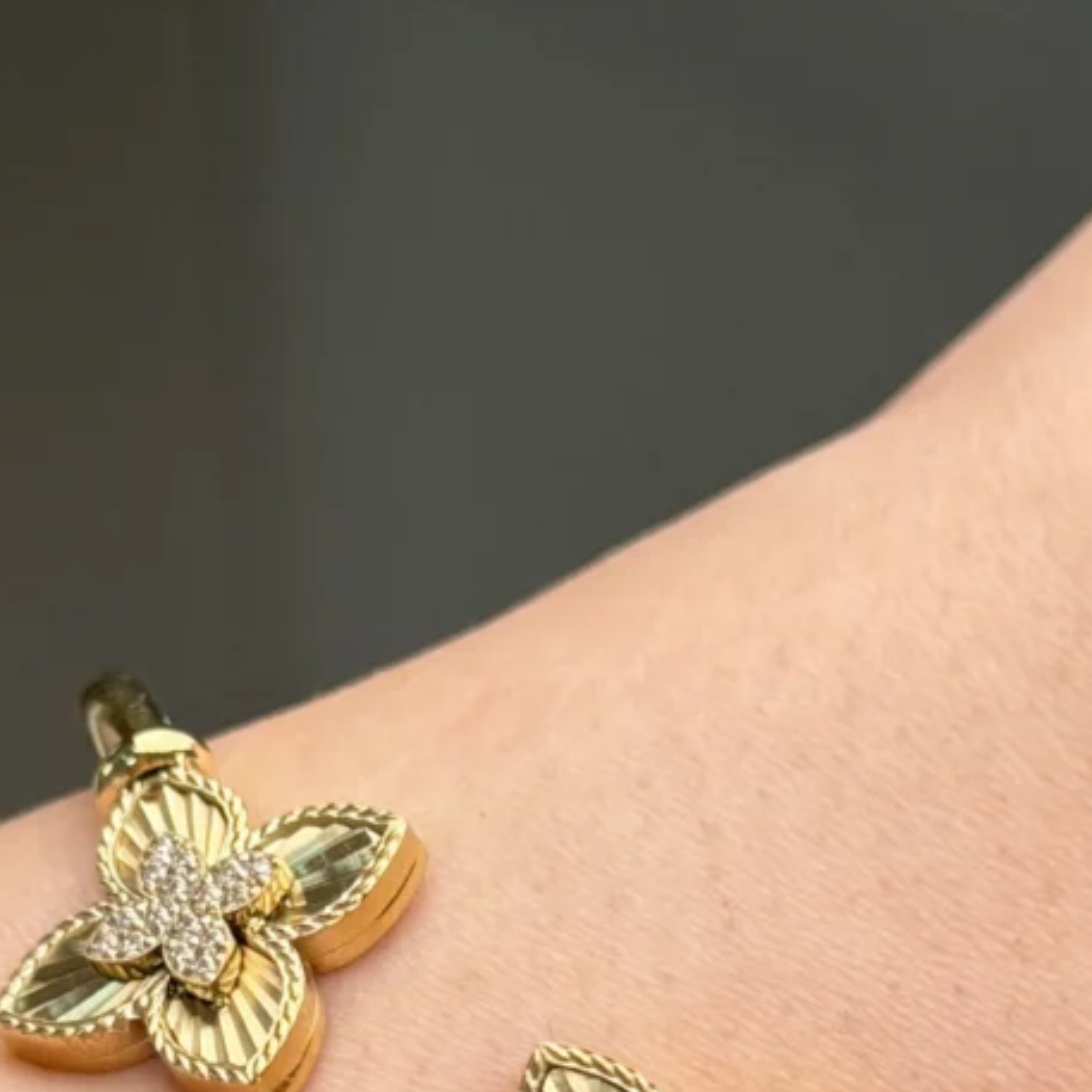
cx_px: 468
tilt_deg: -79.0
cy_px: 1172
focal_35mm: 99
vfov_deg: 17.1
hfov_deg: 17.6
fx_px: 3533
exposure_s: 1/652
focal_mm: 6.76
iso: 80
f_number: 1.78
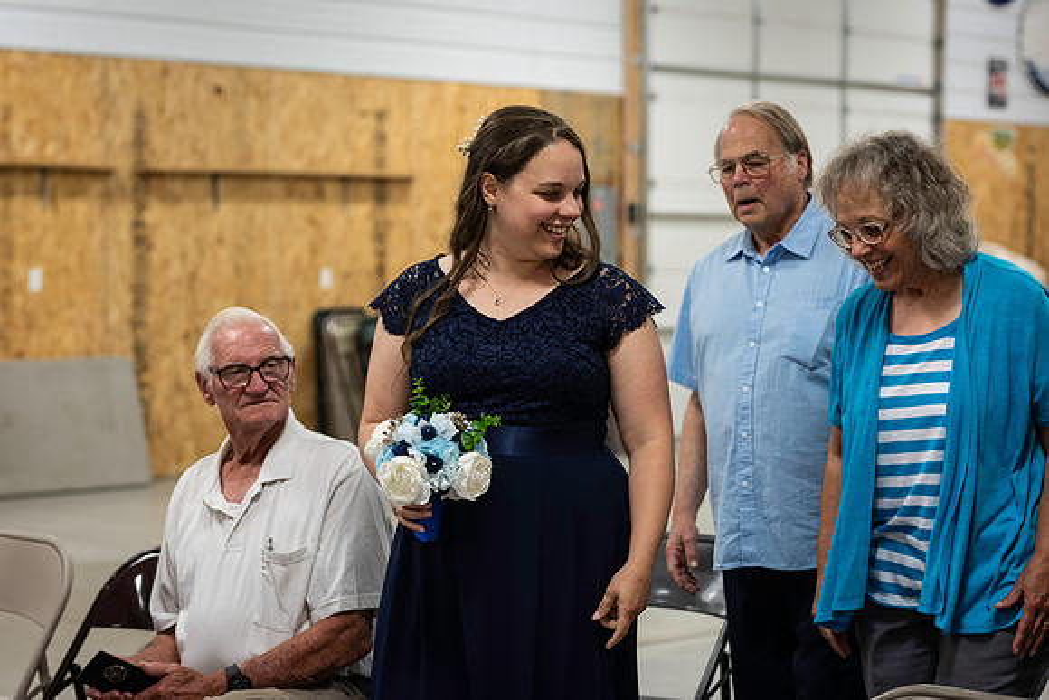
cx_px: 524
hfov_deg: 23.9
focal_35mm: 85
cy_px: 350
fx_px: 2477
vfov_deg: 16.1
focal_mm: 85
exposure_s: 1/160
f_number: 3.5
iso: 640
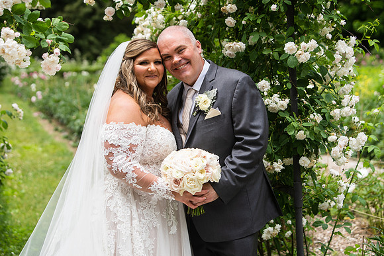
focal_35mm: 75
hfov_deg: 27.0
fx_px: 800
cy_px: 128
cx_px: 192
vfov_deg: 18.2
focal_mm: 75
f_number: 4
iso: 200
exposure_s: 1/1000
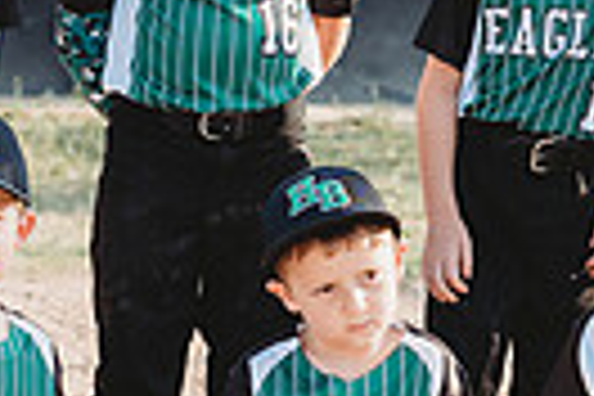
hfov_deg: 5.5
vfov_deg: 3.7
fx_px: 6171
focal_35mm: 374
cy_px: 299
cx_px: 230
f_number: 4.5
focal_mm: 85
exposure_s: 1/1000
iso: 320
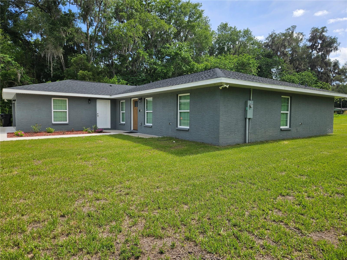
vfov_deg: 58.9
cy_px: 130
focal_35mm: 23
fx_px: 231
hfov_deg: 73.9
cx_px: 174
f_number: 1.8
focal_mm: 5.4
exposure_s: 1/1314
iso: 25
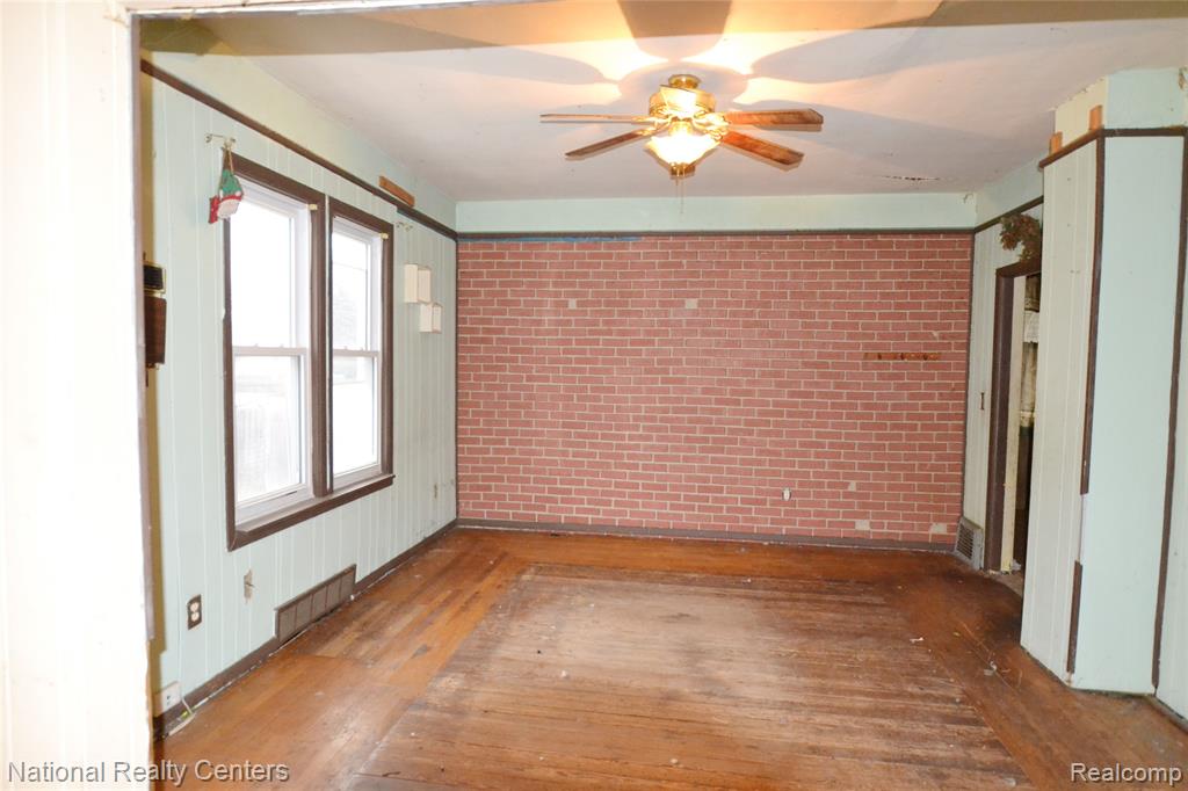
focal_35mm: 21
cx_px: 594
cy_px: 396
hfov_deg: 81.2
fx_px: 693
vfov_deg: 59.5
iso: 3200
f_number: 3.5
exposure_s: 1/60
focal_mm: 14
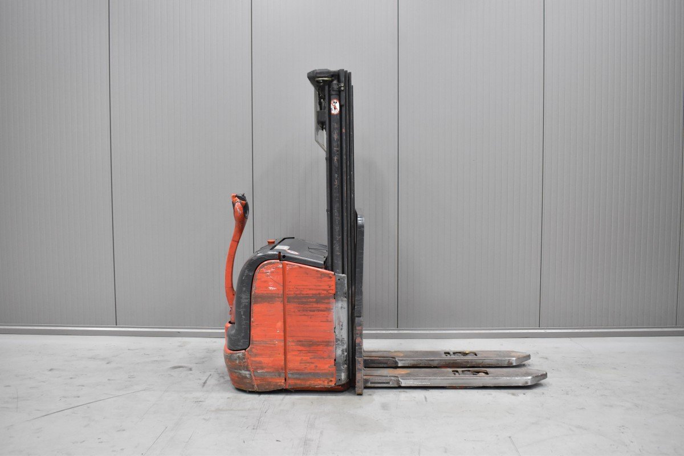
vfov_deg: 43.6
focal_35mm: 30
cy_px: 228
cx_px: 342
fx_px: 570
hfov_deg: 61.9
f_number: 4.5
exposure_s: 1/50
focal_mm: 20
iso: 1600
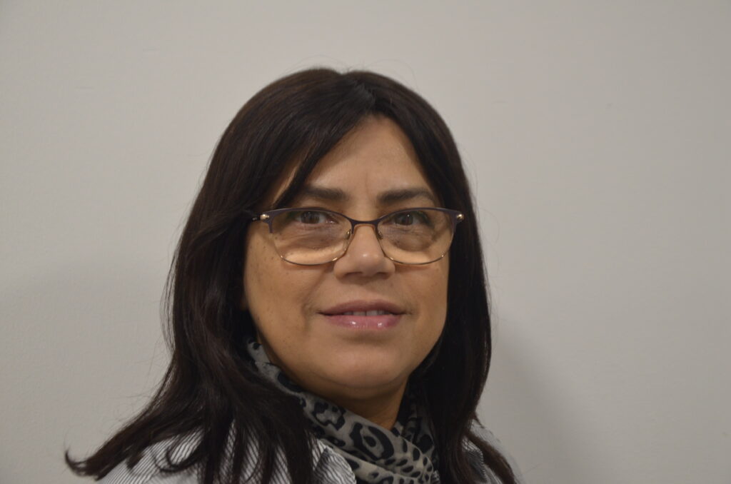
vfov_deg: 17.4
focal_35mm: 78
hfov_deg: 26.0
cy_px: 242
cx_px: 366
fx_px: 1580
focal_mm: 52
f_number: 5
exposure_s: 1/60
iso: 800
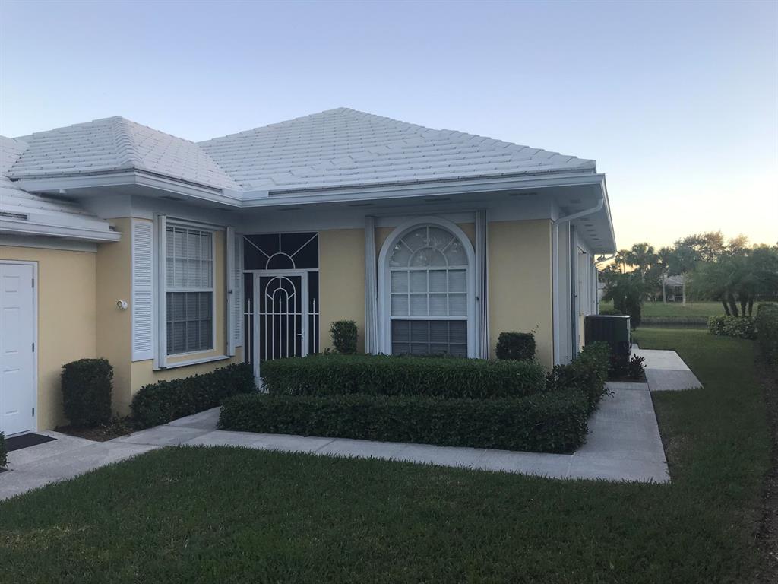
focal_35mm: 28
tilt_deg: +0.2
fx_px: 629
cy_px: 292
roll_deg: -0.2
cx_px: 389
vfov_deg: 49.7
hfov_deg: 63.4
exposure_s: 1/242
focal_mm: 3.99
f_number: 1.8
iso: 20
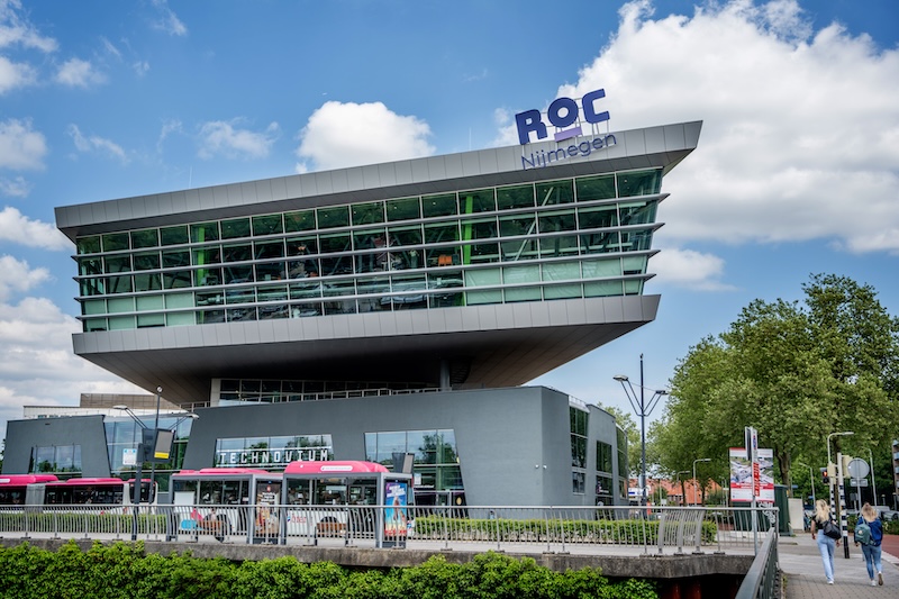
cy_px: 300
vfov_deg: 34.4
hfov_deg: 49.9
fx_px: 966
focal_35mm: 39
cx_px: 450
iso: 100
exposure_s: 1/1000
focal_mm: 38.7
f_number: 2.8
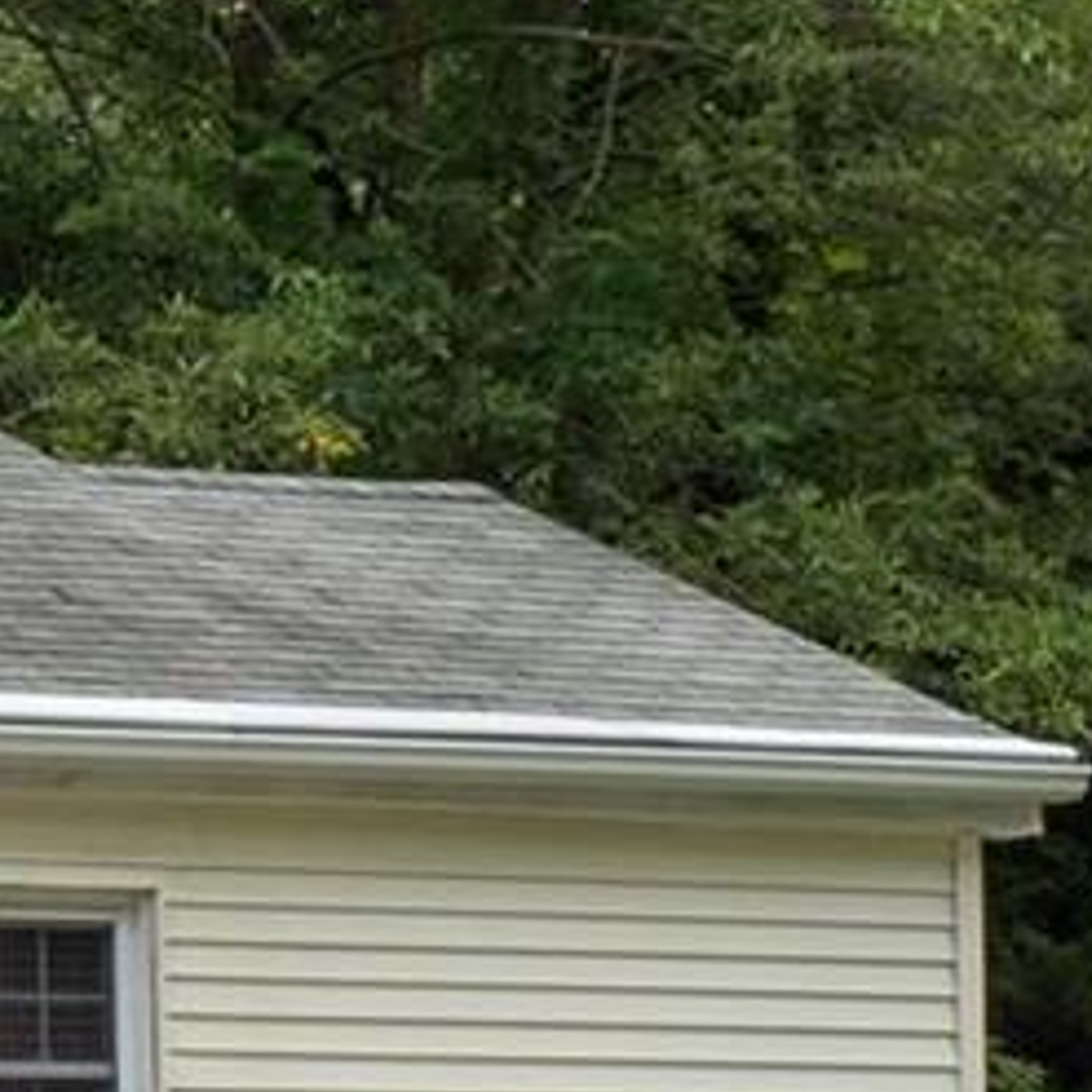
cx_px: -1959
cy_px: 1163
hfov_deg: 8.6
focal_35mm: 176
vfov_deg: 9.8
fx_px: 6282
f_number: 8
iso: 400
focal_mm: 16
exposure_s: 1/200
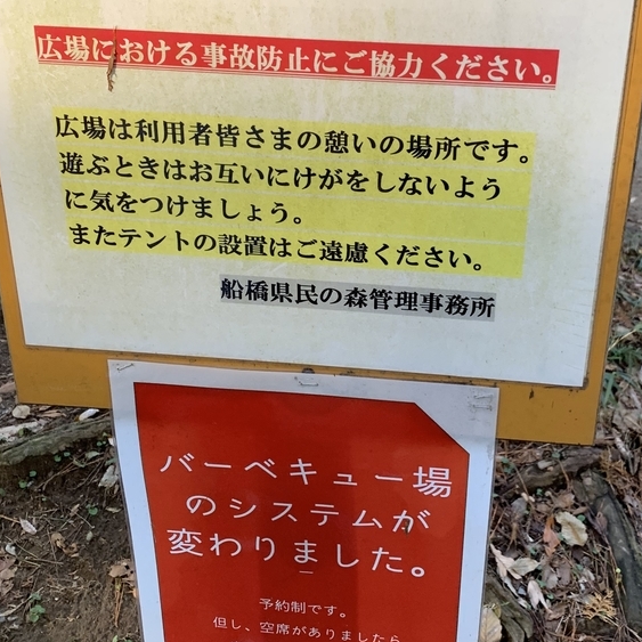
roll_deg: -0.6
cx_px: 344
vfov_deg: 34.7
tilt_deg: -29.1
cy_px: 290
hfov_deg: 34.7
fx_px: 1028
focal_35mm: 49
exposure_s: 1/122
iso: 64
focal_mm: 4.25
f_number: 1.8
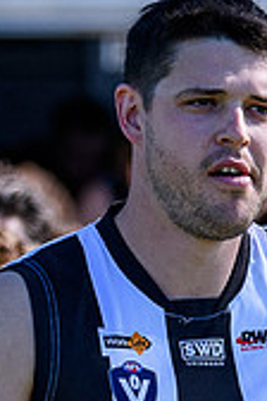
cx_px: 354
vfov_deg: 1.8
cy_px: 360
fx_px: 12615
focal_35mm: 1134
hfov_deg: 1.2
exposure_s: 1/3200
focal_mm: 125
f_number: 2.8
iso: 280
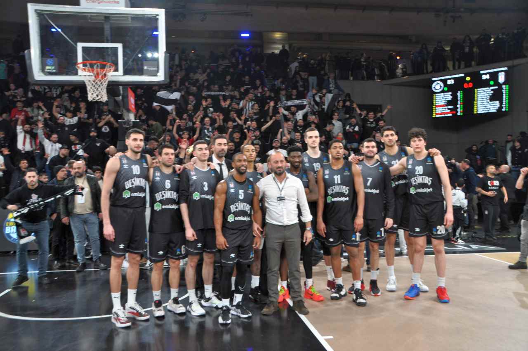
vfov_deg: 39.9
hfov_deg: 57.3
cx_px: 264
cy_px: 176
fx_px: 483
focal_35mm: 33
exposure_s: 1/100
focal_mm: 22
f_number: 5
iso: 400
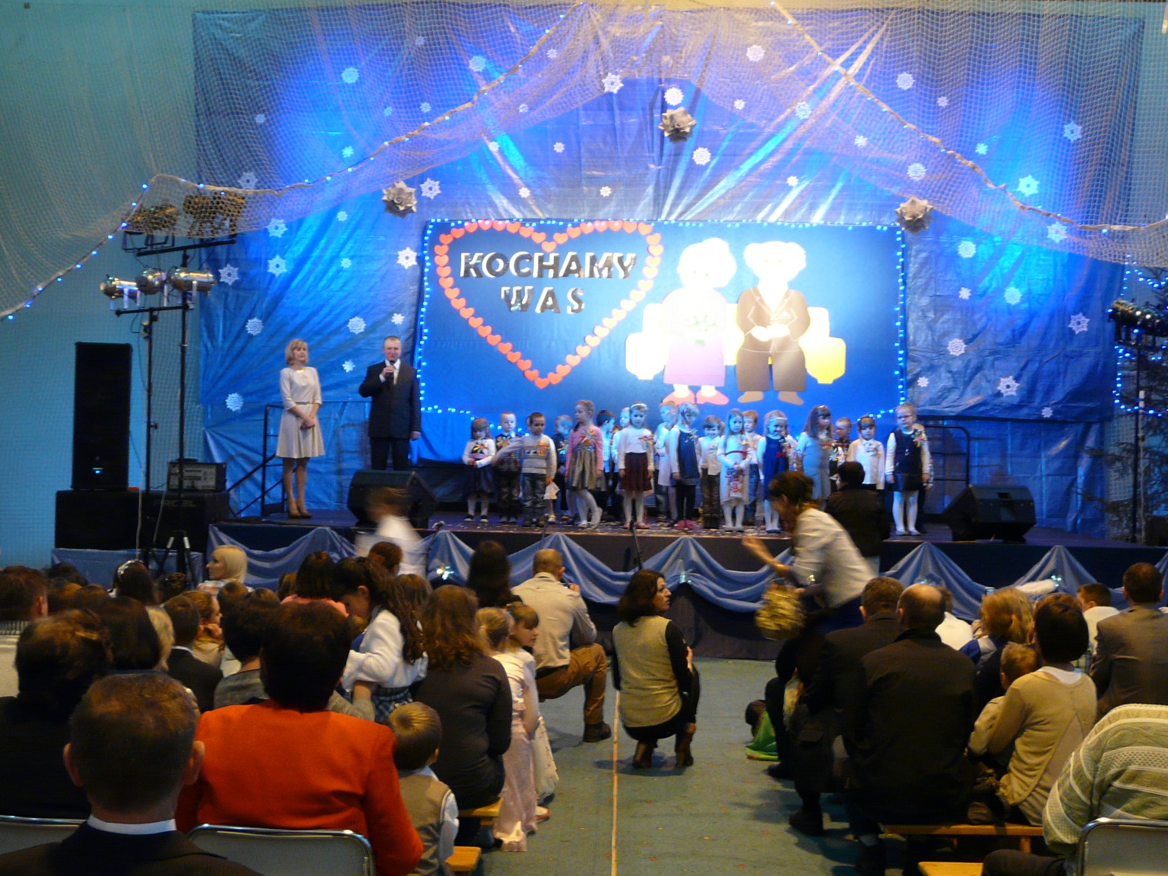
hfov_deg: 45.8
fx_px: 1383
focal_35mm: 41
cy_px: 438
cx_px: 584
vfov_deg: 35.1
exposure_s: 1/10
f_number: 2.8
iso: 200
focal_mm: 5.2
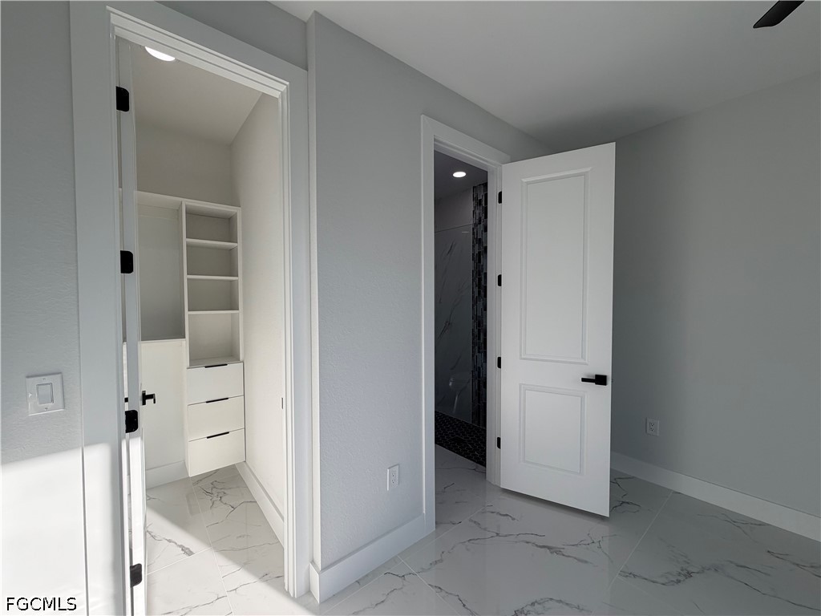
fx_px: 332
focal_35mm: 14
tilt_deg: -1.7
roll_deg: +0.1
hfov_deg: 102.1
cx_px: 410
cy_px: 308
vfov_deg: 85.7
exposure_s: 1/502
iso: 50
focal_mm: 2.22
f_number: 2.2
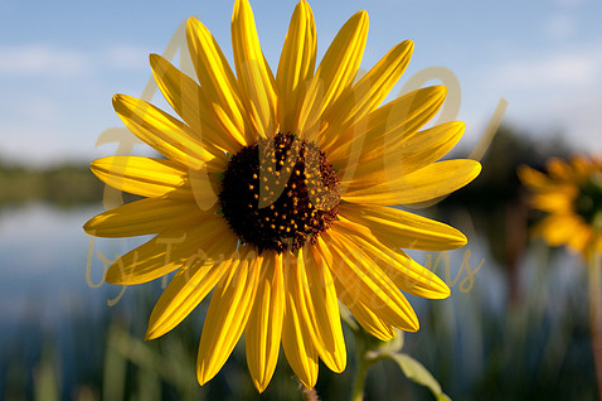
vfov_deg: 33.3
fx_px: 668
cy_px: 170
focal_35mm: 40
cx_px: 286
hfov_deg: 48.5
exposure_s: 1/3200
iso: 200
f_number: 2.8
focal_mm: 22
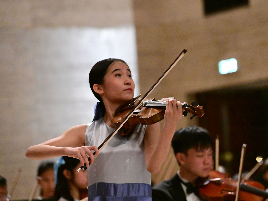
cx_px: 139
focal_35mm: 185
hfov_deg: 10.7
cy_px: 100
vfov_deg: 8.0
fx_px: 1432
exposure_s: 1/800
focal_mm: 170
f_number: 3.5
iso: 32000
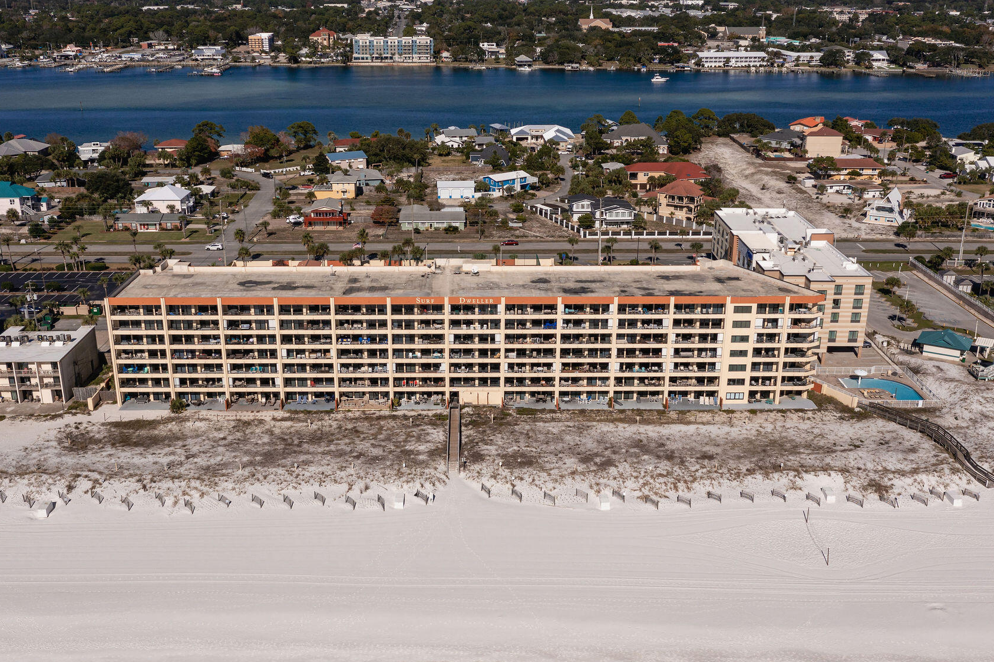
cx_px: 463
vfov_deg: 38.8
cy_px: 362
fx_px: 938
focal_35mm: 34
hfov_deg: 55.8
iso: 100
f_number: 4.5
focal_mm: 10.26
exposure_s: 1/160
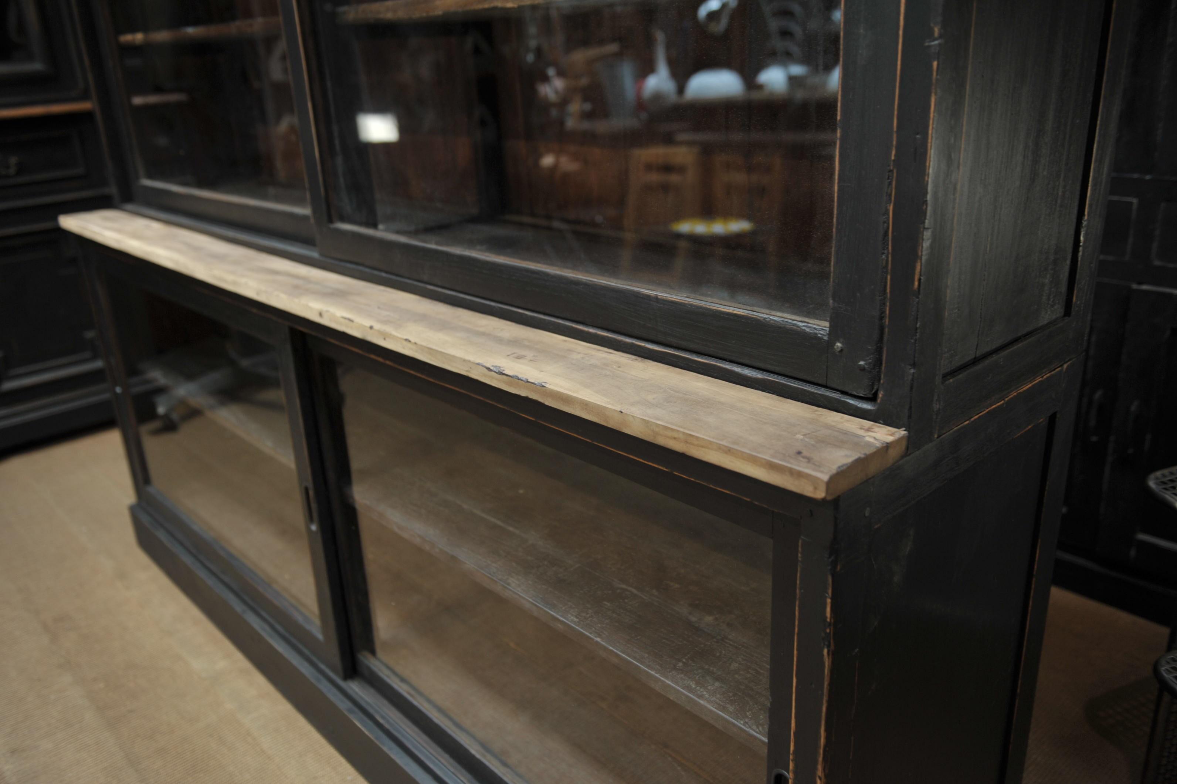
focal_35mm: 31
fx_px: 1013
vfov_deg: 42.3
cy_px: 392
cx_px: 588
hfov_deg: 60.3
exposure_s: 1/50
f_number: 3.5
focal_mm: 31
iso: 400
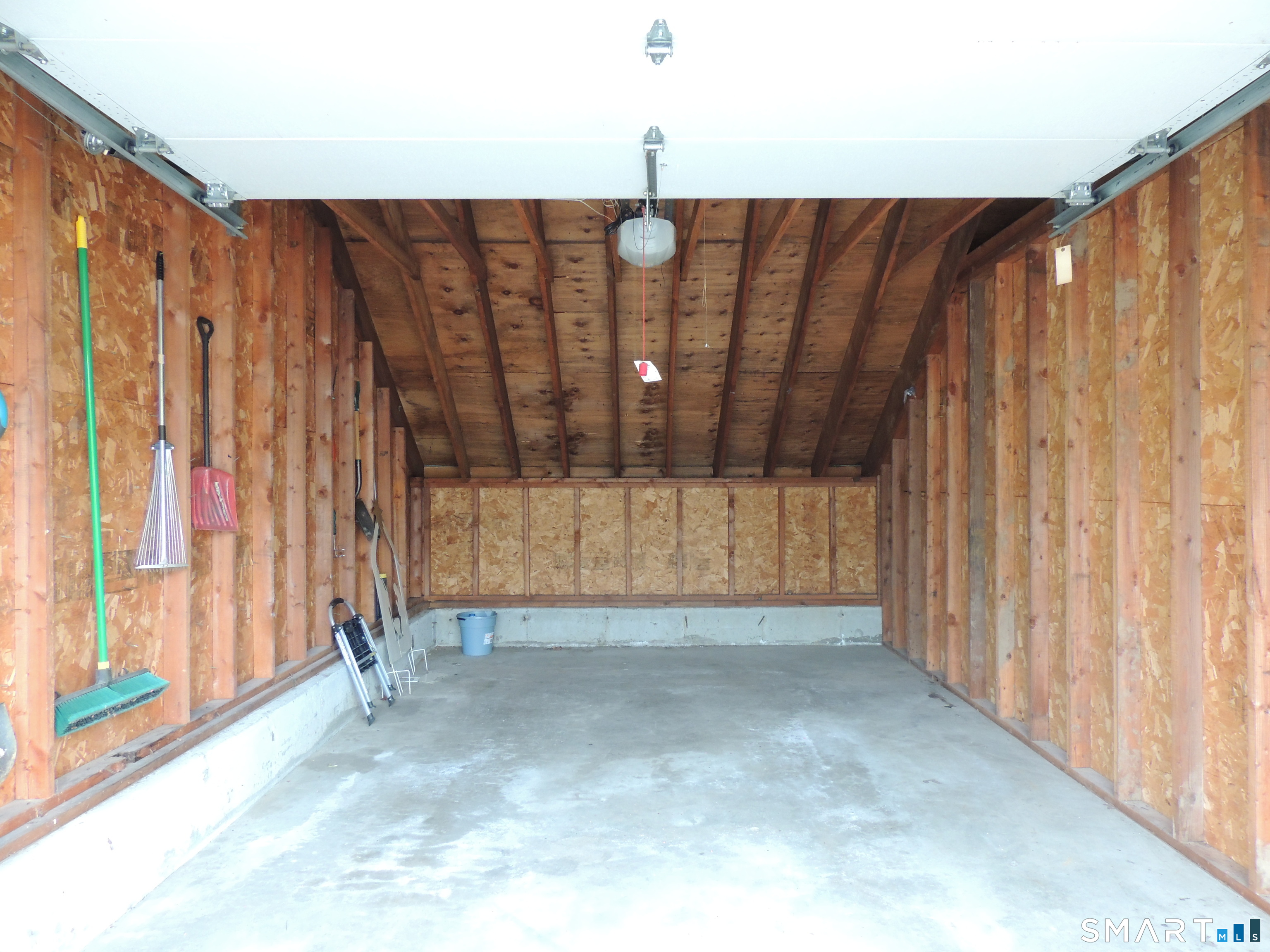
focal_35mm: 24
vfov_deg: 56.8
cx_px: 635
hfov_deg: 71.6
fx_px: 881
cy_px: 476
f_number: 3
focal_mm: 4.3
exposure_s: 1/30
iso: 320
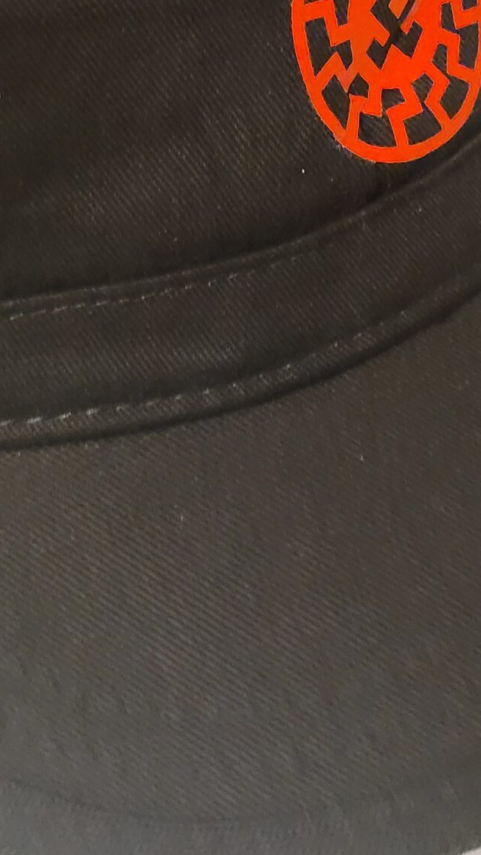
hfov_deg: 18.8
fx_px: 1452
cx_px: 239
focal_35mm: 64
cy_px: 165
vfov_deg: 31.9
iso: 1000
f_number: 1.8
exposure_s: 1/24
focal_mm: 5.4
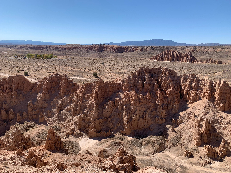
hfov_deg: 67.3
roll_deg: -2.0
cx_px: 116
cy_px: 86
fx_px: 174
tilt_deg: -12.5
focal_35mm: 26
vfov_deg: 53.1
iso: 25
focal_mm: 4.25
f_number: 1.8
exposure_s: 1/2309
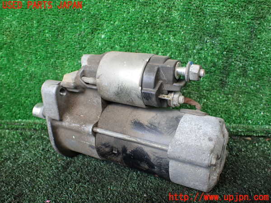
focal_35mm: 30
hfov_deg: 60.0
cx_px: 136
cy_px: 102
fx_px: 235
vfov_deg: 46.8
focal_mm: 5.4
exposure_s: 1/125
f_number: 2.3
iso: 400
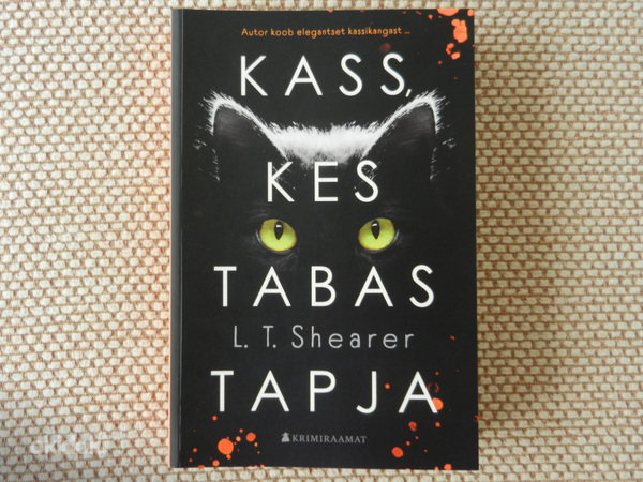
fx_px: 539
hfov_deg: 61.7
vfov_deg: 48.2
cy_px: 241
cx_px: 322
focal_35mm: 29
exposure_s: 1/30
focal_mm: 5.1
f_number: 3.6
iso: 250
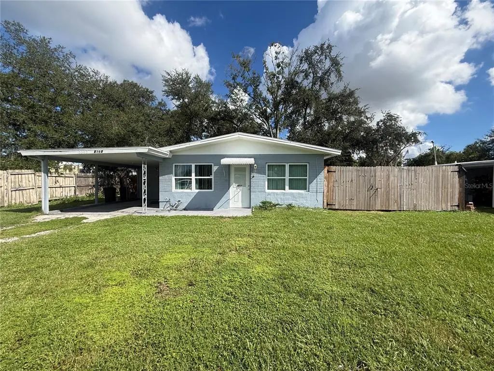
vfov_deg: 85.7
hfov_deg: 102.1
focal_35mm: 14
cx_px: 247
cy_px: 186
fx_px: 200
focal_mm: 2.22
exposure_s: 1/1848
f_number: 2.2
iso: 50
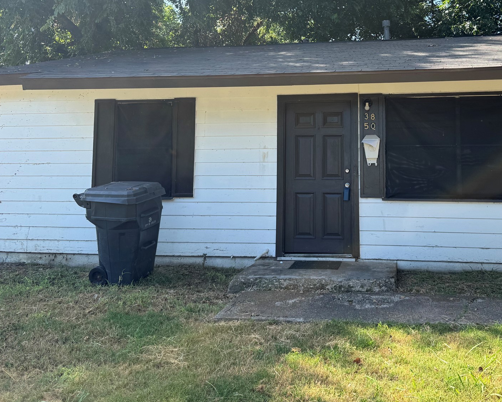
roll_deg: +2.1
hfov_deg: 51.9
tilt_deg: +4.0
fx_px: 505
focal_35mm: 34
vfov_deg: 42.7
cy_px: 131
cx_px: 331
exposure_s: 1/1172
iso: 80
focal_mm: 6.76
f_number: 1.78
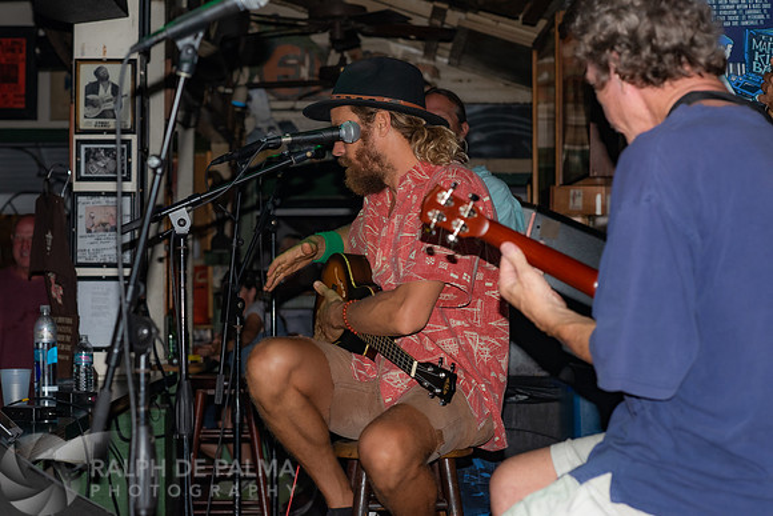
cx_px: 386
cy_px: 258
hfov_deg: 23.9
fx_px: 1825
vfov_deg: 16.1
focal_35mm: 85
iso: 800
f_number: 5.6
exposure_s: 1/160
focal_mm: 85
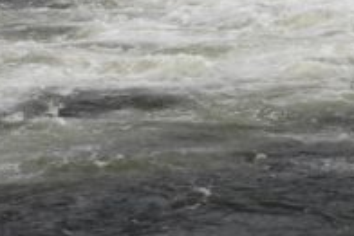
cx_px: 509
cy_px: -100
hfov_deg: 11.8
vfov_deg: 8.1
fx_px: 1643
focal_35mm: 167
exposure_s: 1/1600
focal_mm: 32
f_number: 3.5
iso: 100
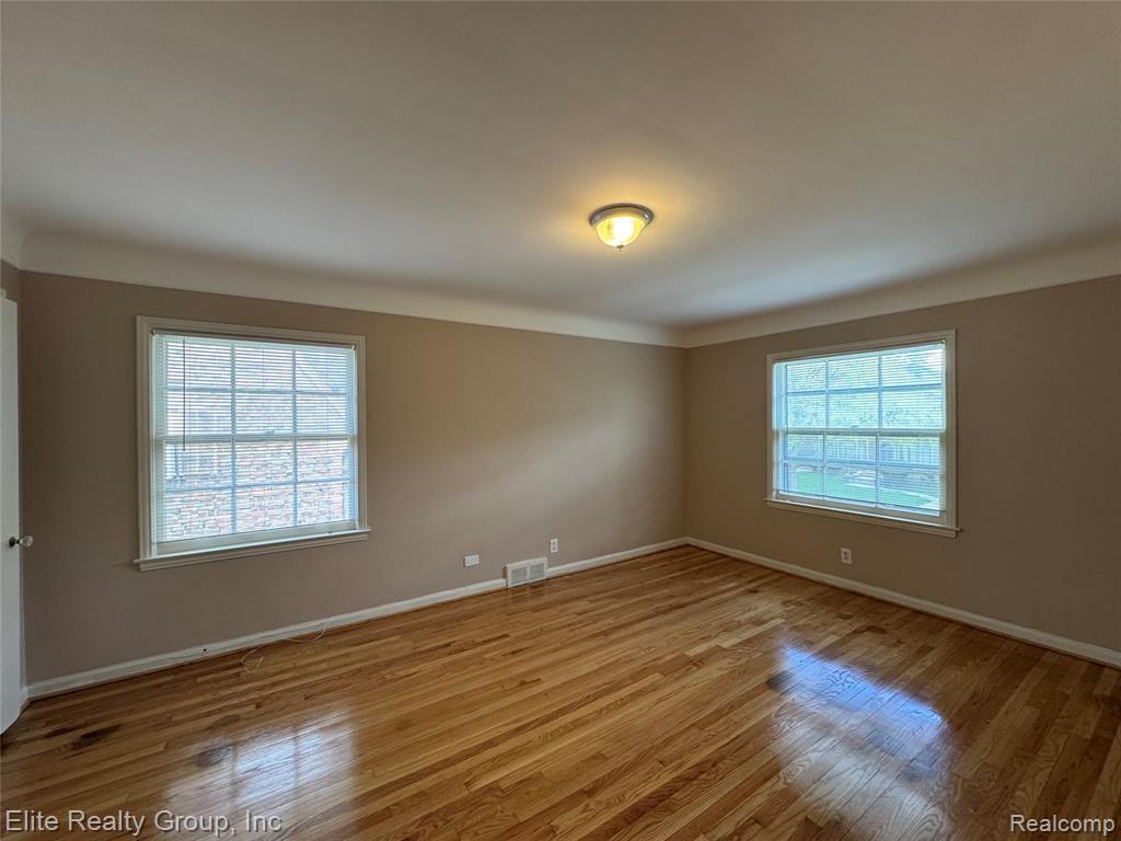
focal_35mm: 14
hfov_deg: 102.1
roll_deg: +1.1
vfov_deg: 85.7
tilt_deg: -0.6
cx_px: 560
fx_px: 453
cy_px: 420
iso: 200
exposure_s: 1/120
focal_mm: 2.22
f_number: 2.2
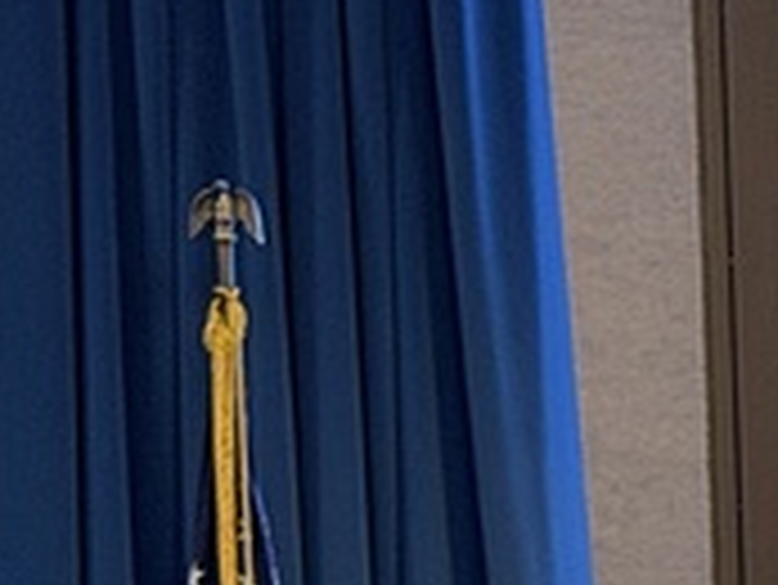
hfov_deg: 6.5
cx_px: 2190
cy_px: 1620
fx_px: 6387
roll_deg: +0.9
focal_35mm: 284
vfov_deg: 5.0
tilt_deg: -4.0
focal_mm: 6.76
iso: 250
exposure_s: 1/60
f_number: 1.78
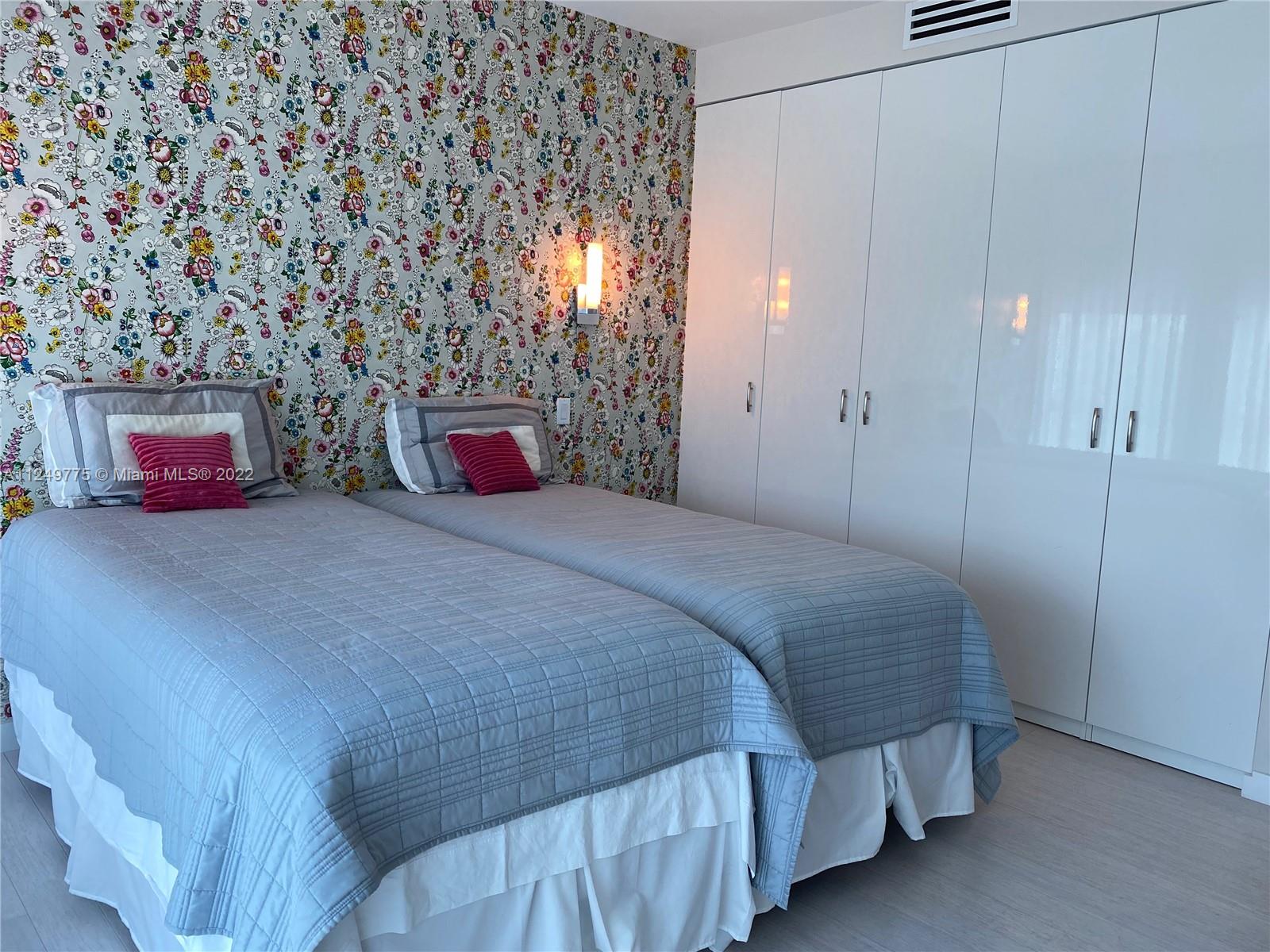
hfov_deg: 67.3
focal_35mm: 26
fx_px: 954
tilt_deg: -7.8
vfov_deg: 53.1
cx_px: 635
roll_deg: -3.4
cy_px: 476
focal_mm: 4.25
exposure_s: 1/120
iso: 40
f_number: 1.8
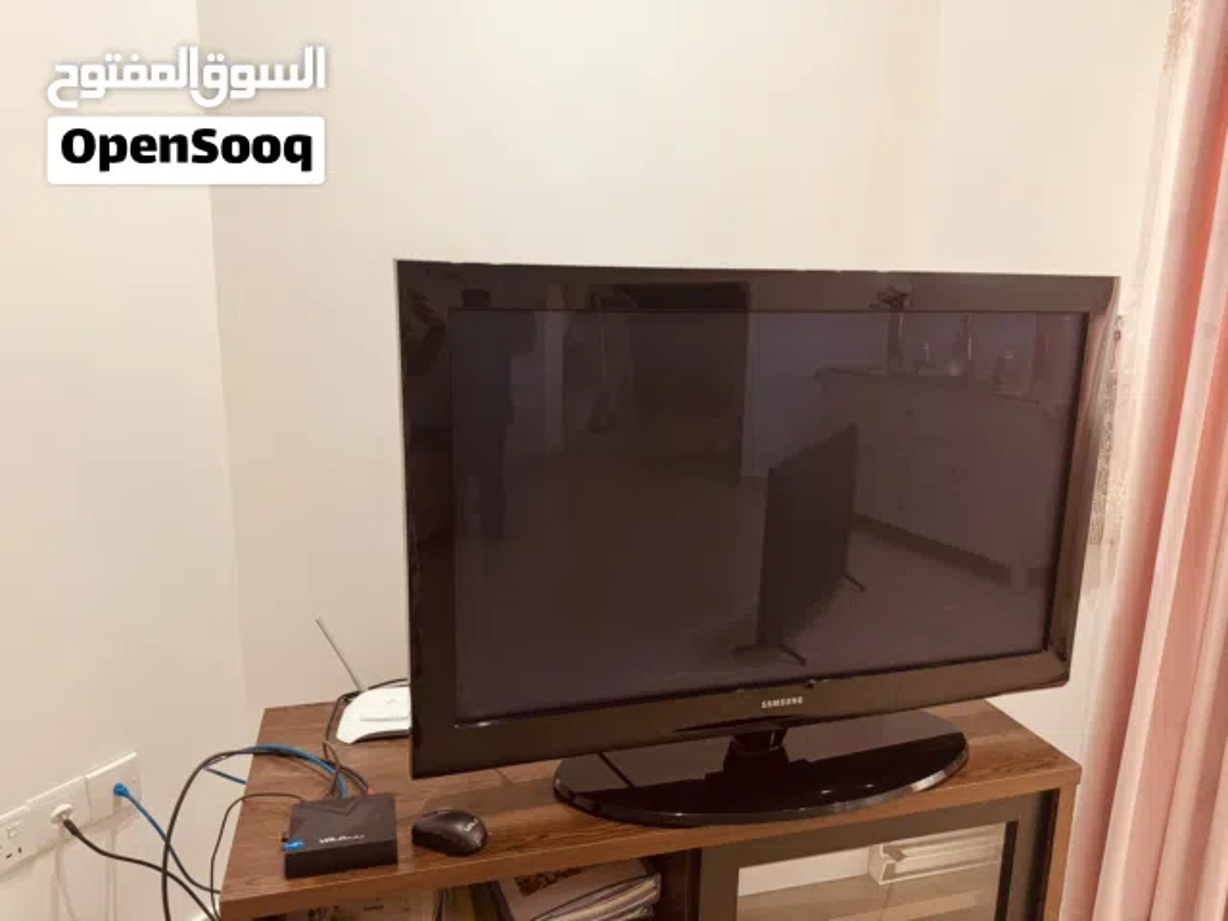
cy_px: 460
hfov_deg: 71.6
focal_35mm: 24
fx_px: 851
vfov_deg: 56.8
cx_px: 614
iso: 320
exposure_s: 1/50
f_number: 1.78
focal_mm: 6.76
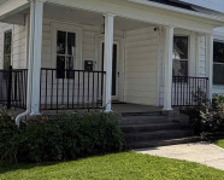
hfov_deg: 37.2
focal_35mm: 49
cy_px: 80
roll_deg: -1.0
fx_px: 325
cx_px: 164
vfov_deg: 30.8
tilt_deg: +1.7
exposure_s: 1/1235
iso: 20
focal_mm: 2.22
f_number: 2.2
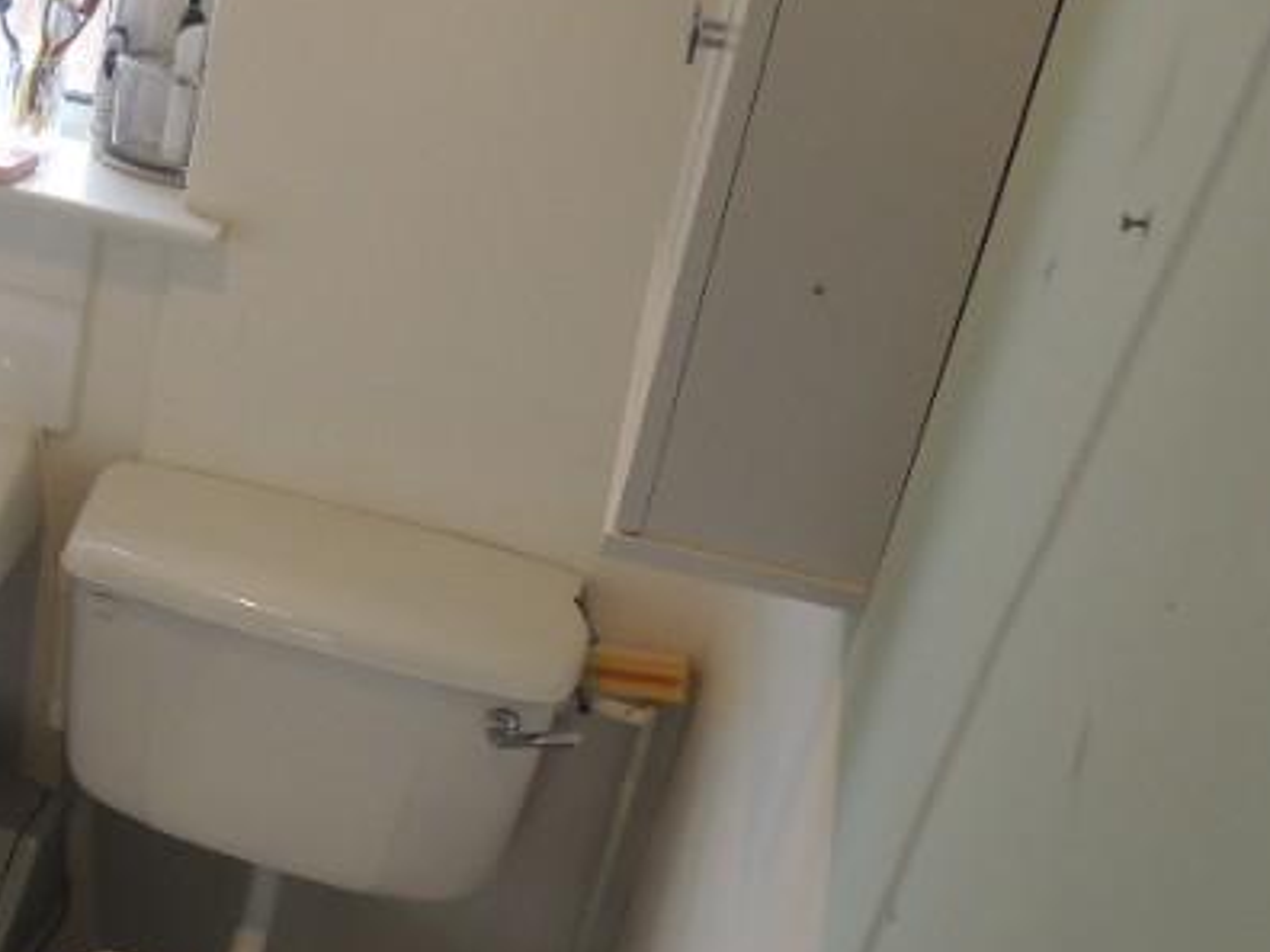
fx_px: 2275
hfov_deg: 27.3
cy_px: 474
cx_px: -273
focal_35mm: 62
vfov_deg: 23.7
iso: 125
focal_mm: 4.3
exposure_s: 1/30
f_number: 3
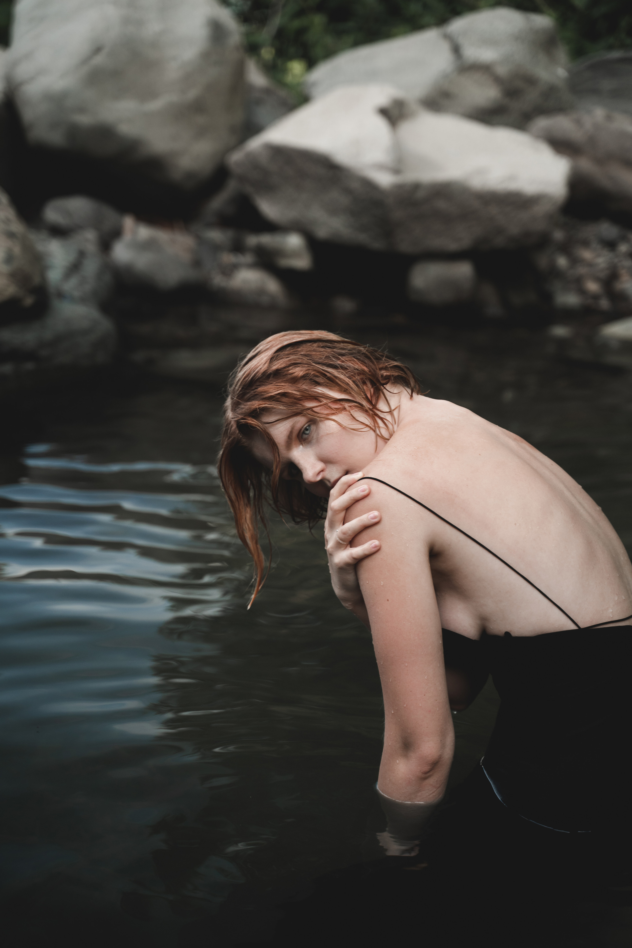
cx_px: 316
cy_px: 474
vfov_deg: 27.0
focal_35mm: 75
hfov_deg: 18.2
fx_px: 1975
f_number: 3.2
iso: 500
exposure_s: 1/800
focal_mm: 75
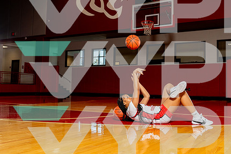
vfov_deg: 34.2
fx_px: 250
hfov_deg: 48.8
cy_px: 70
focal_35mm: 39
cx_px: 151
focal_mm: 29
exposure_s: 1/250
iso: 400
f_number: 5.6
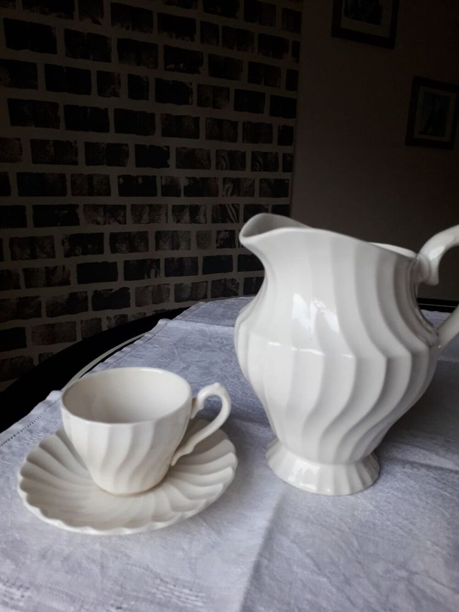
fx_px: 477
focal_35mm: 27
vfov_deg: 65.3
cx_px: 230
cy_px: 306
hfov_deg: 51.4
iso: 64
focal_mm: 3.6
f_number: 1.9
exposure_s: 1/100
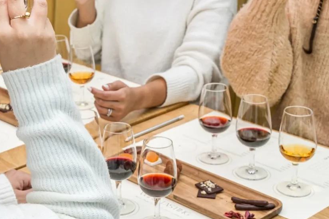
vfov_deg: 17.4
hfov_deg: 25.4
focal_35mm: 78
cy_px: 70
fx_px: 713
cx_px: 52
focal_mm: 42
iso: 200
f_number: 8
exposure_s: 1/60
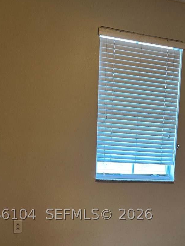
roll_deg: -2.2
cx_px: 135
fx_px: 363
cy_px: 214
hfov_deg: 28.2
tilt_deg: -9.6
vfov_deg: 35.6
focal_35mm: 51
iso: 320
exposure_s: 1/60
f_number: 1.5
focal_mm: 5.7
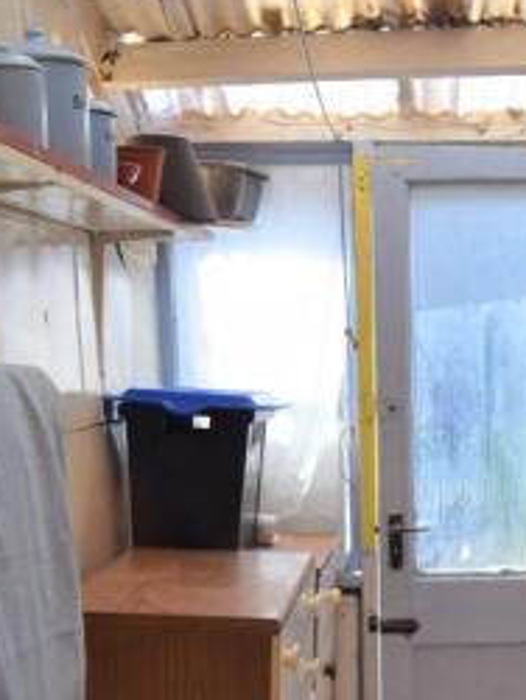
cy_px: 598
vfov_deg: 27.7
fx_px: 1375
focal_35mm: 68
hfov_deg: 21.5
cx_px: 362
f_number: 8
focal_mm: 18
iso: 250
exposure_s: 1/250
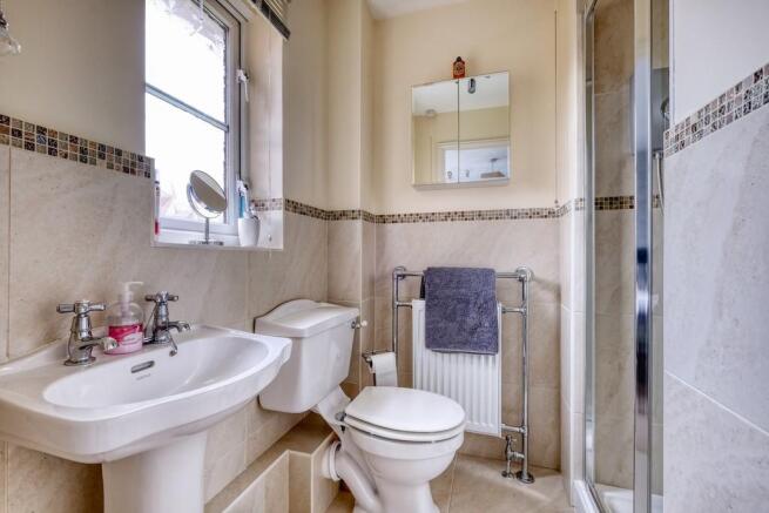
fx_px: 320
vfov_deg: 77.4
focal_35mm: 15
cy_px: 256
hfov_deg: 100.4
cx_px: 384
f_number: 8
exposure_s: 1/6
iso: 500
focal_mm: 10
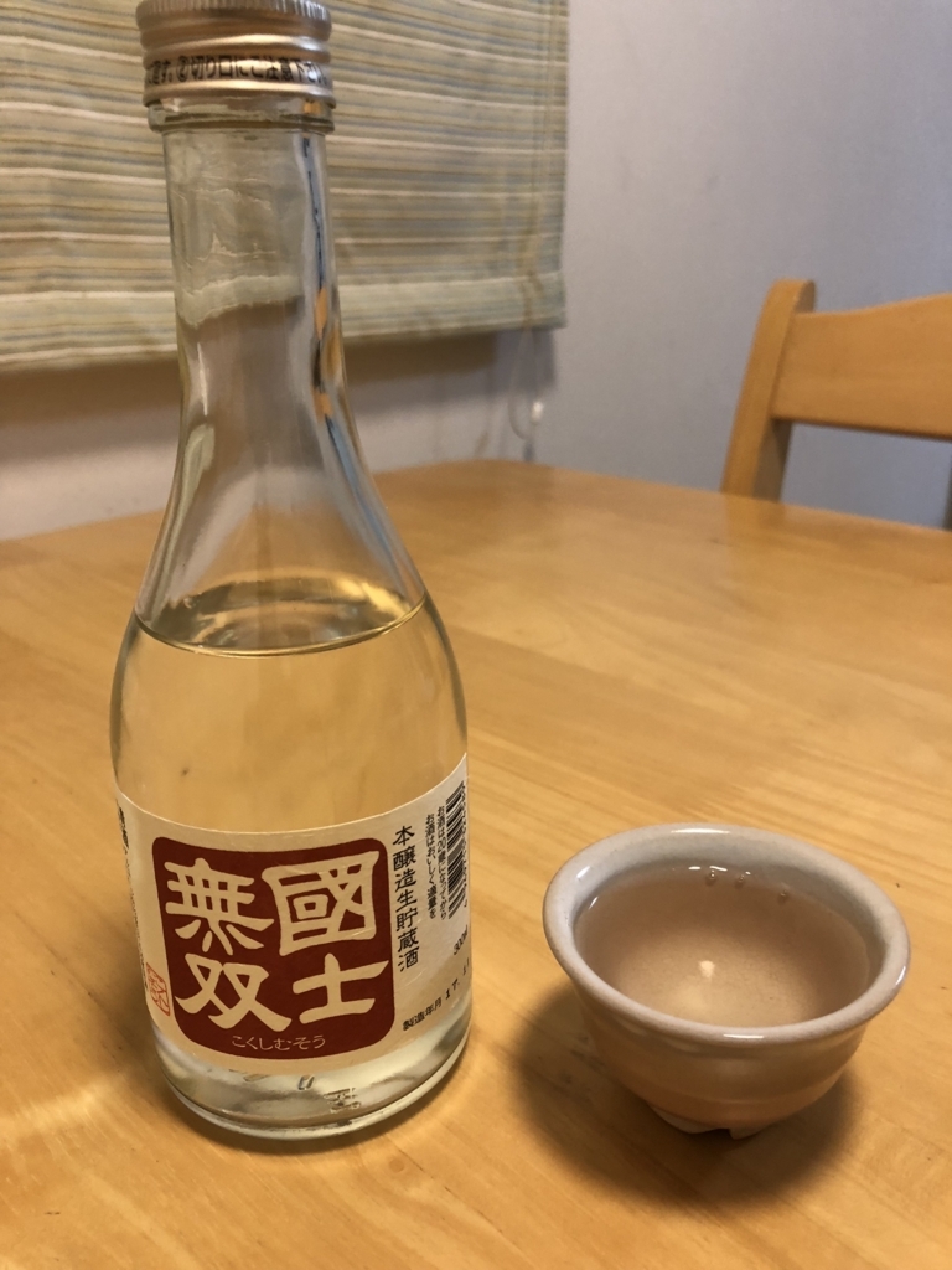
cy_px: 635
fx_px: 1027
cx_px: 476
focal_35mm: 28
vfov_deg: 63.4
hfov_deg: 49.7
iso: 50
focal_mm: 4
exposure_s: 1/17
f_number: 1.8
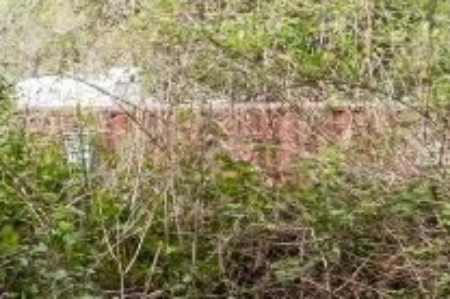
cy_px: 15
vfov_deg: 6.2
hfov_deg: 8.0
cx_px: -896
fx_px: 2771
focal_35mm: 222
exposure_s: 1/180
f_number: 8
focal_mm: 24
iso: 320
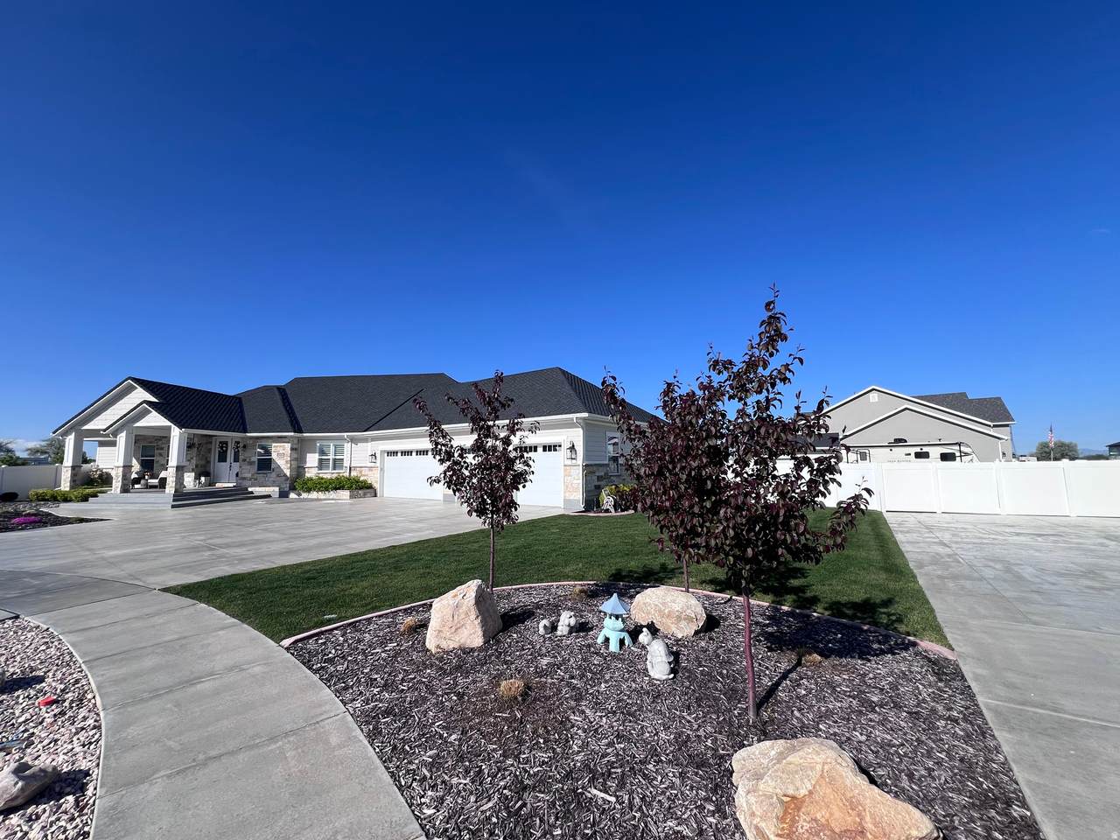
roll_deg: +0.6
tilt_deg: +6.3
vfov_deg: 89.9
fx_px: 421
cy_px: 420
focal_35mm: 13
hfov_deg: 106.2
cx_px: 560
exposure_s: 1/2053
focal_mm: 1.57
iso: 32
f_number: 1.8
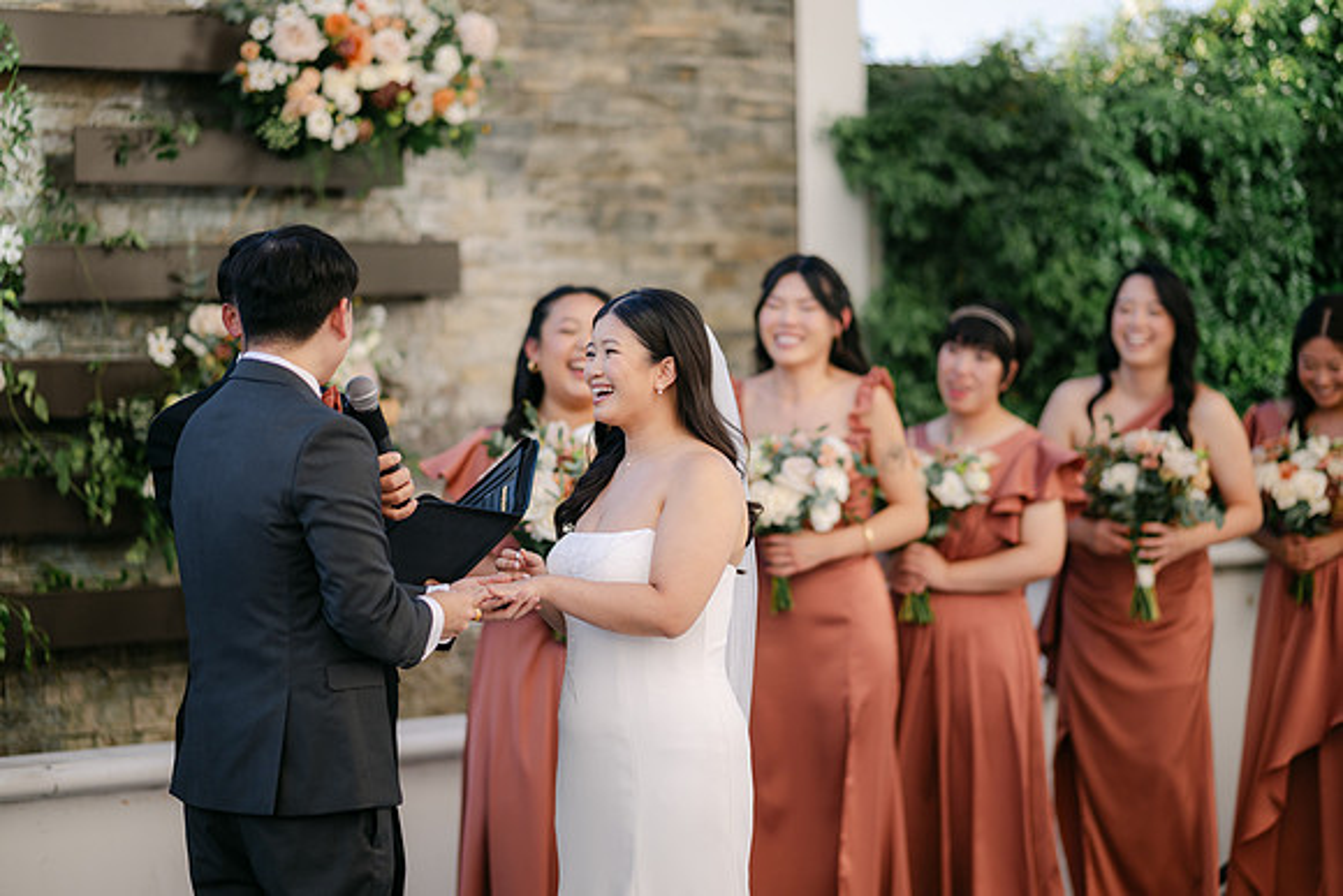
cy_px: 448
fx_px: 3918
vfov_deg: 13.0
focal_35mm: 105
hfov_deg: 19.5
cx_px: 672
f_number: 1.4
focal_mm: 105
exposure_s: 1/2000
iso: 64
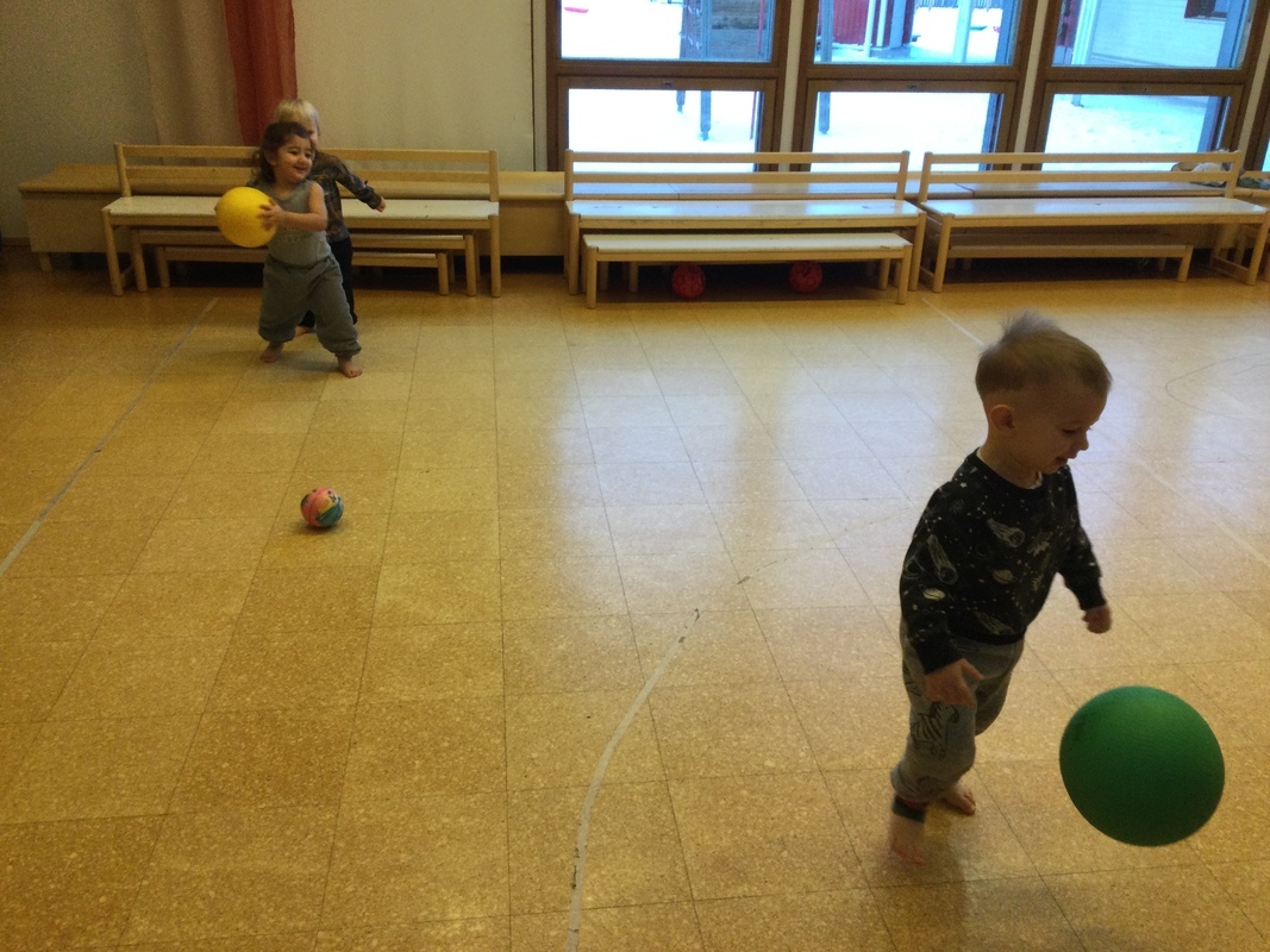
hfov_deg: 58.4
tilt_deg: -24.6
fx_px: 1137
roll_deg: -2.8
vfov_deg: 45.4
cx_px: 635
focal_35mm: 31
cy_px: 476
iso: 50
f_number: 2.4
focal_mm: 3.3
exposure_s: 1/33
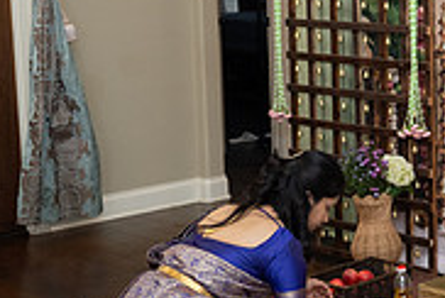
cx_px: 621
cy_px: 84
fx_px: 1127
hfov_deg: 20.0
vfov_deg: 15.0
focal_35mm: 91
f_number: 3.5
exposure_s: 1/160
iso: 640
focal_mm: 27.5
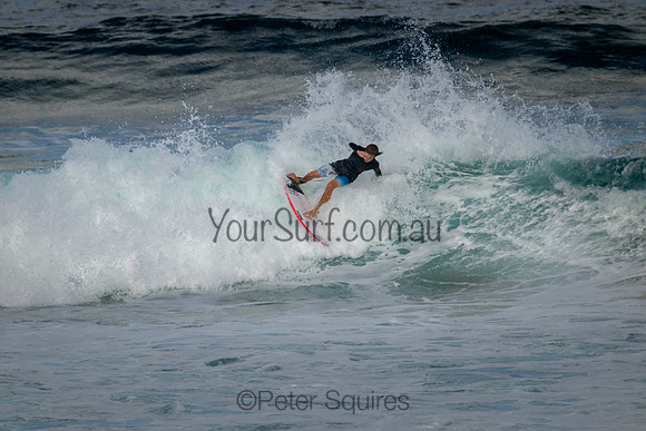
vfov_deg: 1.7
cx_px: 323
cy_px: 216
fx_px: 14358
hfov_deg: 2.6
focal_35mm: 800
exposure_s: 1/1600
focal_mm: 800
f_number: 11
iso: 720
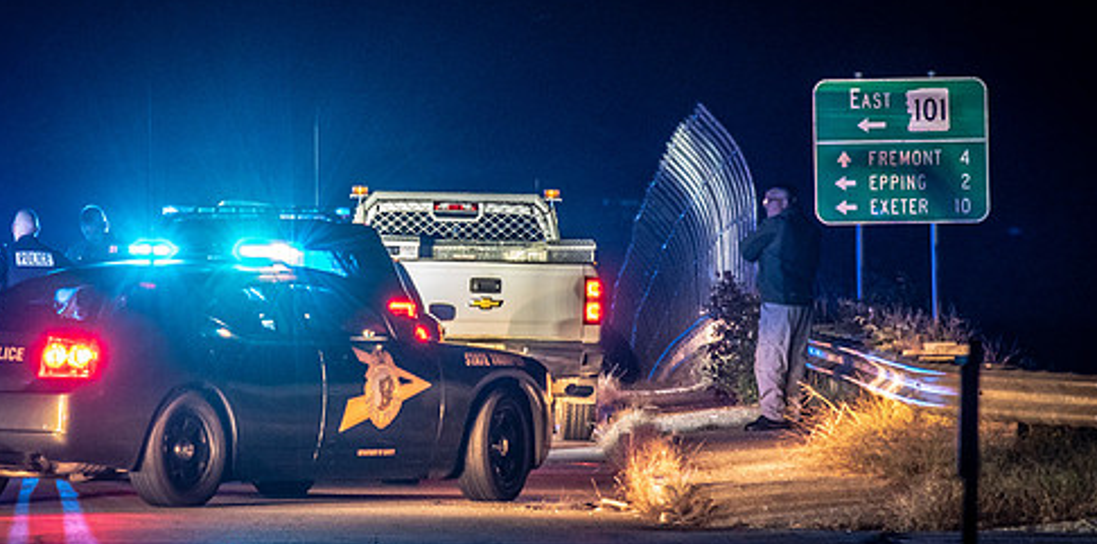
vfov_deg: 2.8
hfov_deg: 5.6
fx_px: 11206
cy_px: 228
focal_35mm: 396
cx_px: 455
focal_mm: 190
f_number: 5.6
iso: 2000
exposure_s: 1/13
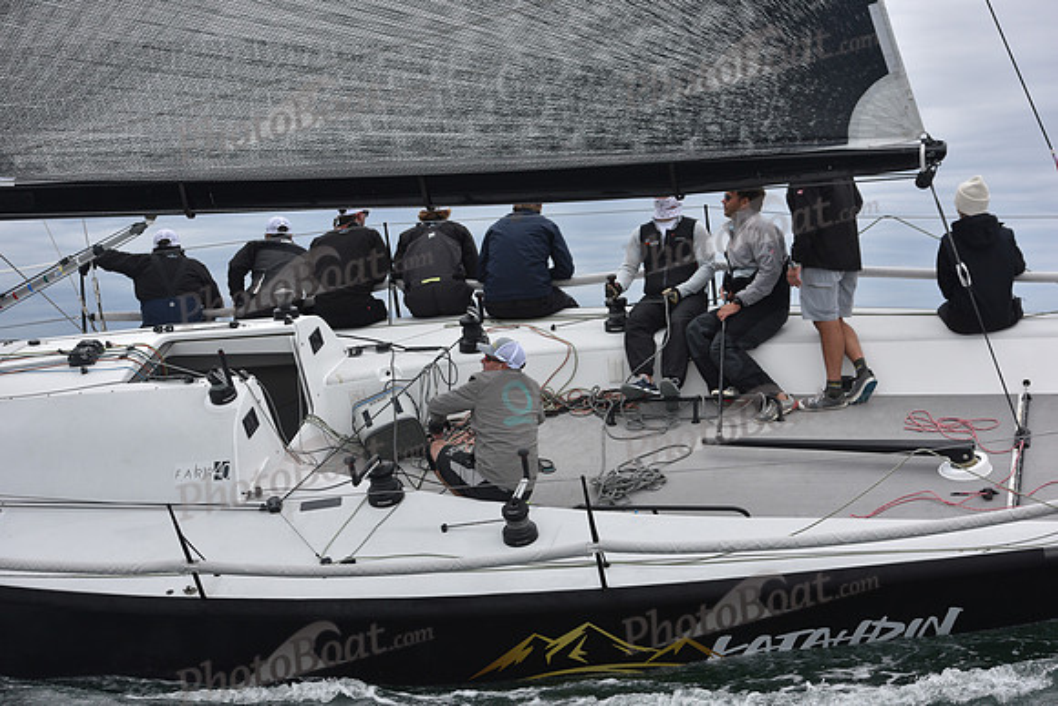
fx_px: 2499
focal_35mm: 85
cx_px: 529
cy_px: 353
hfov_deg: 23.9
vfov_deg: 16.1
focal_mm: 85
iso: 400
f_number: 6.3
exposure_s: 1/1000
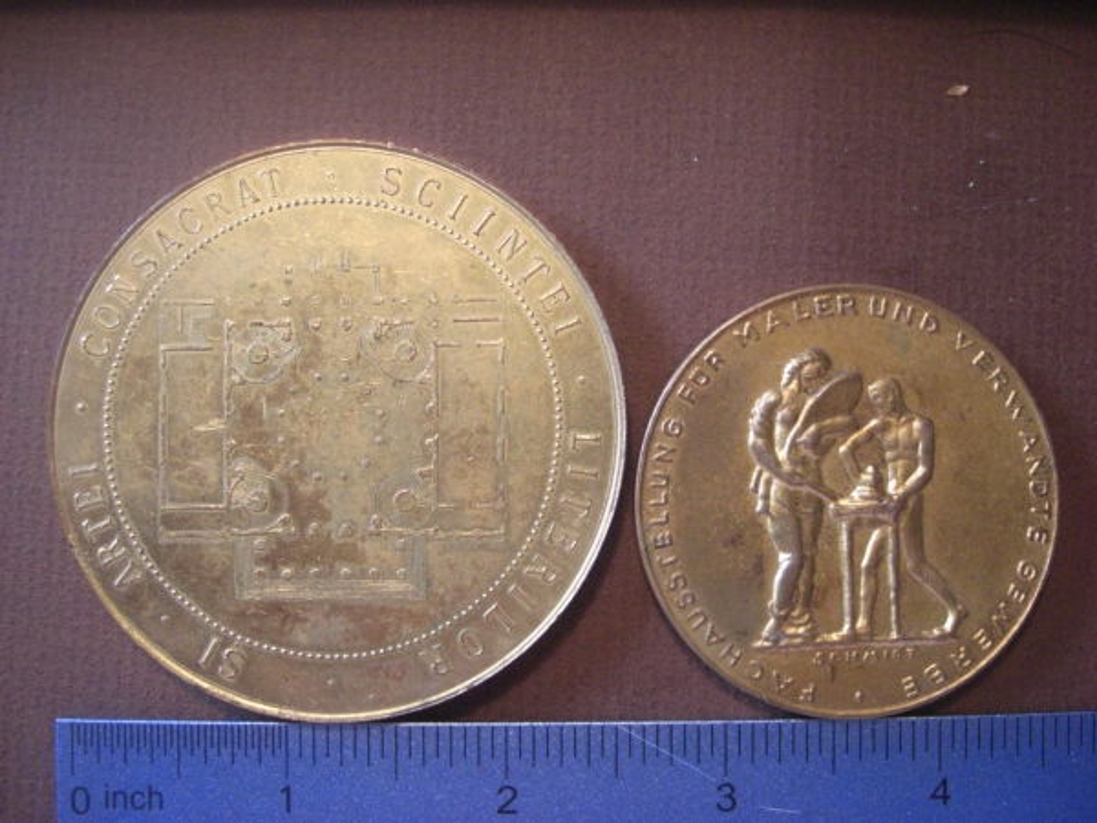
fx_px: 1204
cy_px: 412
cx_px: 548
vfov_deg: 37.7
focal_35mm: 38
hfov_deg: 49.0
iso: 800
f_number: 2.8
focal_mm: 7.9
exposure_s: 1/60
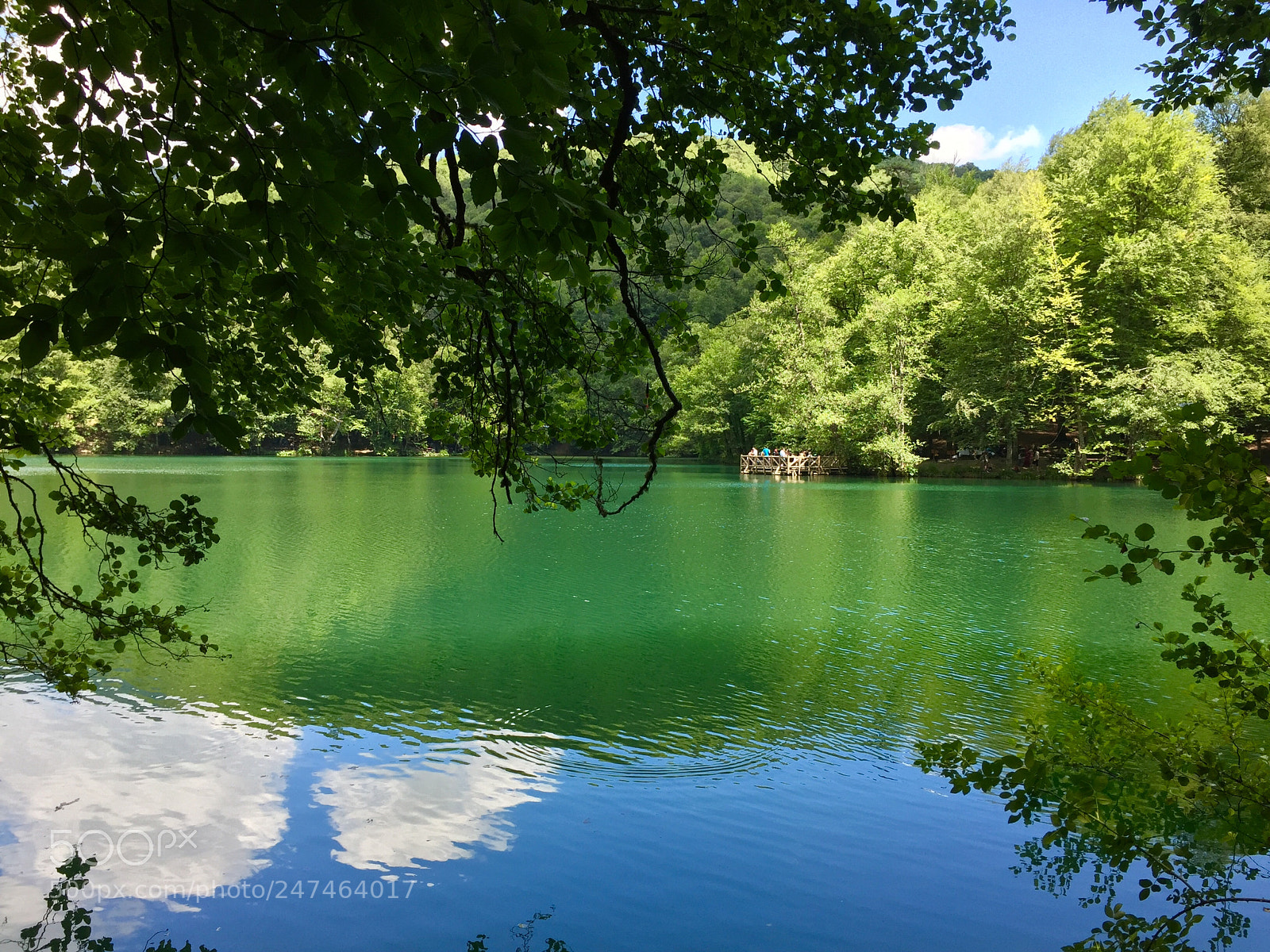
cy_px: 476
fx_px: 1064
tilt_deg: -1.9
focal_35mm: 29
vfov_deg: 48.2
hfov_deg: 61.7
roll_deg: -1.0
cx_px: 635
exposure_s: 1/353
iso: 32
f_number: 2.2
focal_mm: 4.15
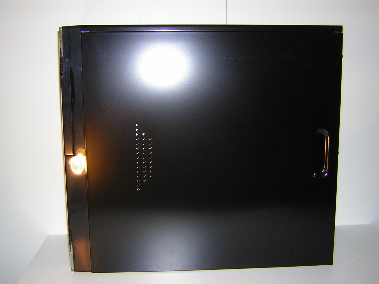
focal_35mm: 40
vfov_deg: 36.0
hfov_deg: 46.8
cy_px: 142
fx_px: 438
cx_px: 190
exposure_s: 1/60.1
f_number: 2.7
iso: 50
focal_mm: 5.2
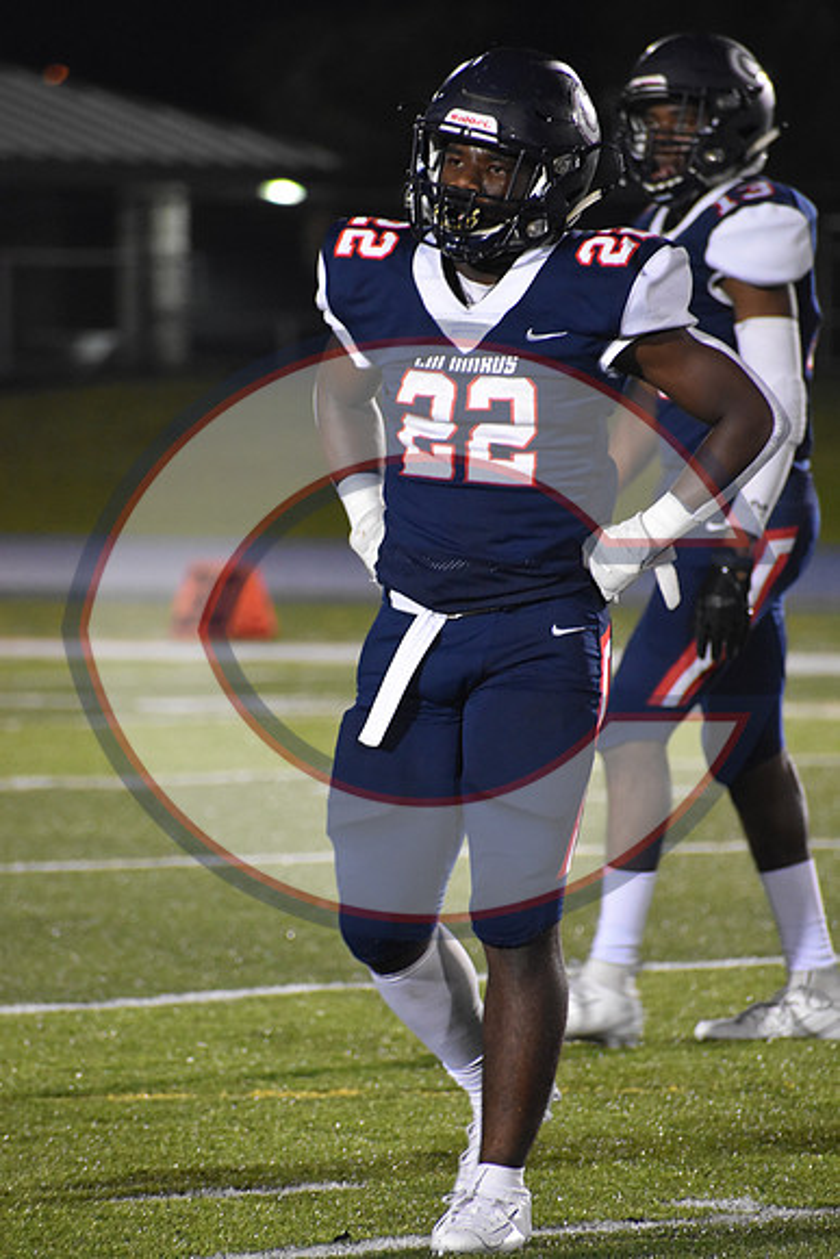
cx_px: 420
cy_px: 630
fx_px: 15739
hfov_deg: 3.1
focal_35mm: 450
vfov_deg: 4.6
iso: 3200
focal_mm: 300
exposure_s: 1/160
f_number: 6.3
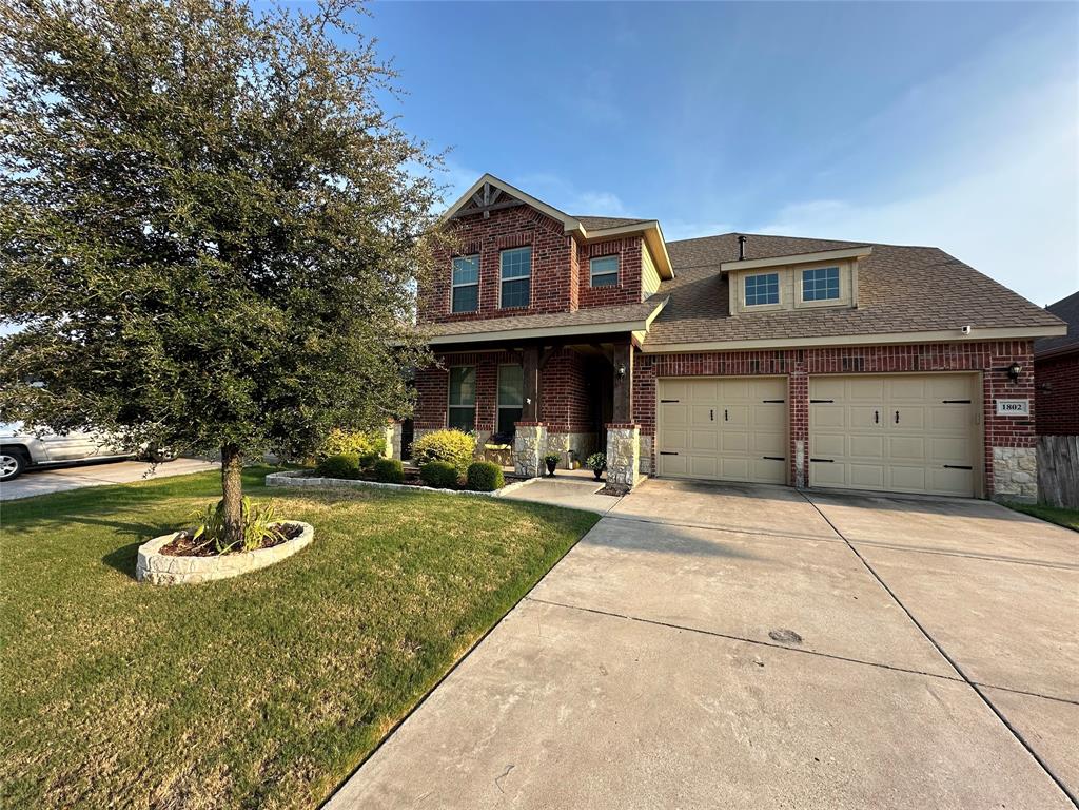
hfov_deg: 102.1
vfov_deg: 85.7
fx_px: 436
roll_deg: -1.6
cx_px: 540
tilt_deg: +2.5
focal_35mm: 14
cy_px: 405
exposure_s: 1/537
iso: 40
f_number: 2.2
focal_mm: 2.22
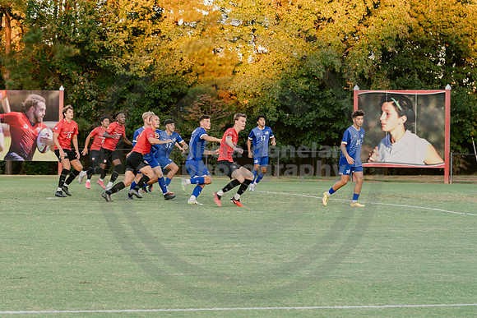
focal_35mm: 133
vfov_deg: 10.3
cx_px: 124
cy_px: 159
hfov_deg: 15.3
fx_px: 1763
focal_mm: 90
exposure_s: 1/250
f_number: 4.5
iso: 640
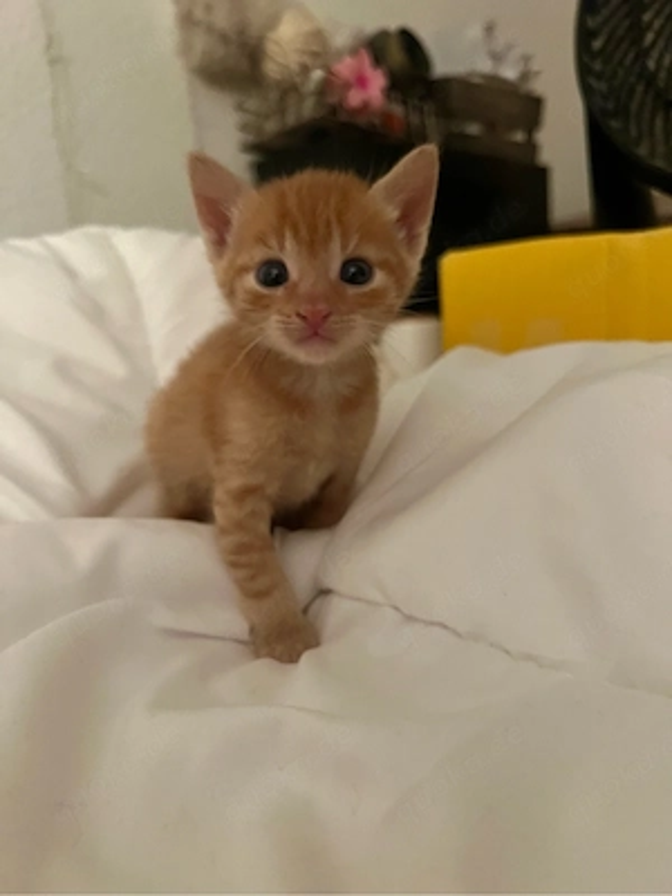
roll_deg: +5.7
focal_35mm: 26
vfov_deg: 67.3
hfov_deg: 53.1
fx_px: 673
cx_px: 336
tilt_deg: -11.5
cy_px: 448
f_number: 1.5
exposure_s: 1/25
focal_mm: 5.7
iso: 800
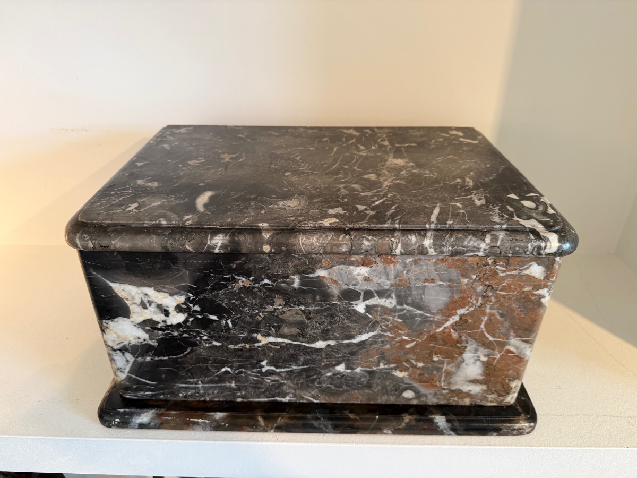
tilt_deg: -30.2
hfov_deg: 71.6
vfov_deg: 56.8
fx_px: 442
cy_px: 239
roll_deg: -0.5
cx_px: 318
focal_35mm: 24
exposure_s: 1/50
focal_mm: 6.76
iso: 200
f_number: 1.78
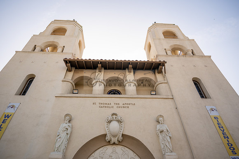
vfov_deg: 53.2
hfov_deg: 73.7
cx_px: 120
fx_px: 159
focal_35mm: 24
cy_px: 80
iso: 200
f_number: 2.8
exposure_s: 1/2000
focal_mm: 24
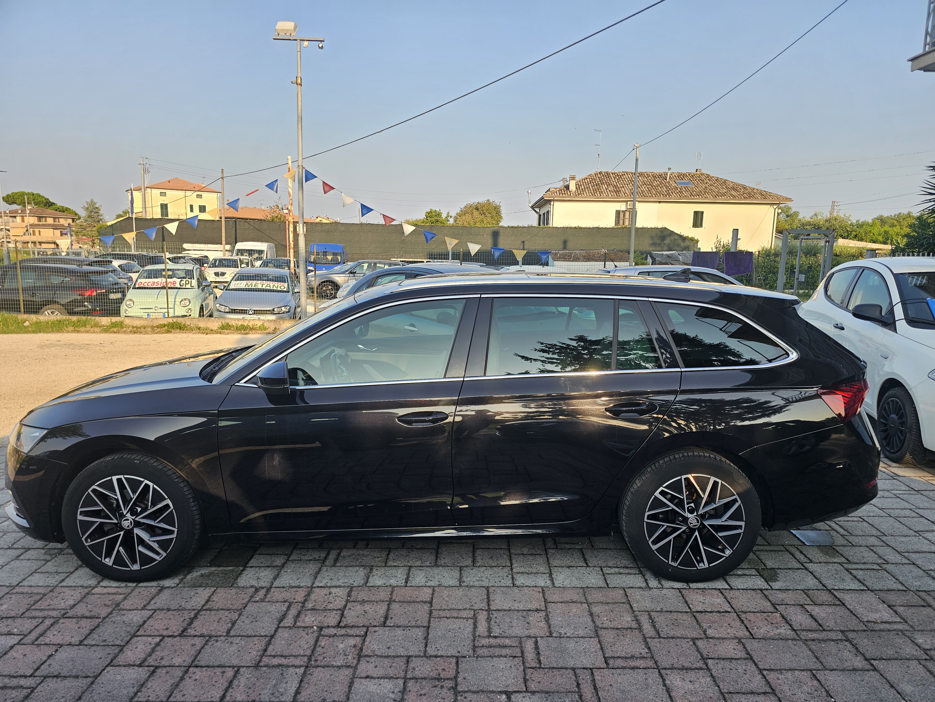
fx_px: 621
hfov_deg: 73.9
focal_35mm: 23
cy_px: 351
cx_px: 468
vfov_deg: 58.9
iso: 10
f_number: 1.7
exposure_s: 1/203
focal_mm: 6.3
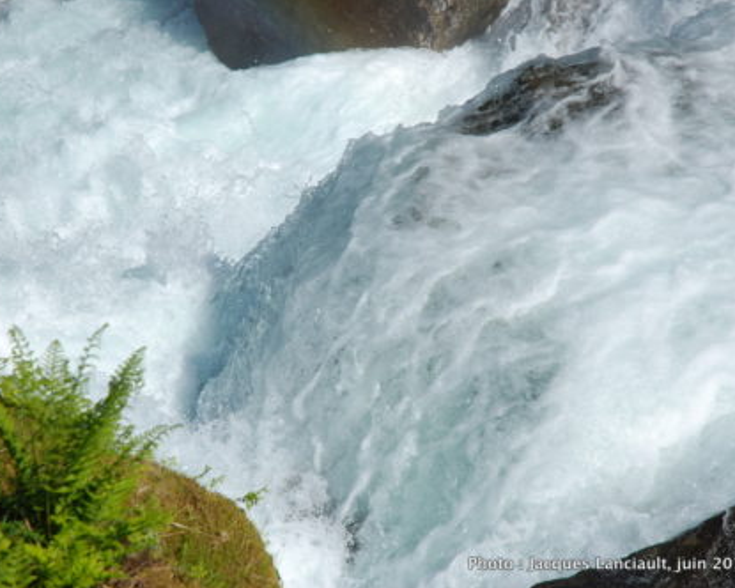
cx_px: 331
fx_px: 2589
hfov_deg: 16.2
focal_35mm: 119
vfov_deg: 13.0
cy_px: 293
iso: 100
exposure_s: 1/640
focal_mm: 70
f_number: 6.3
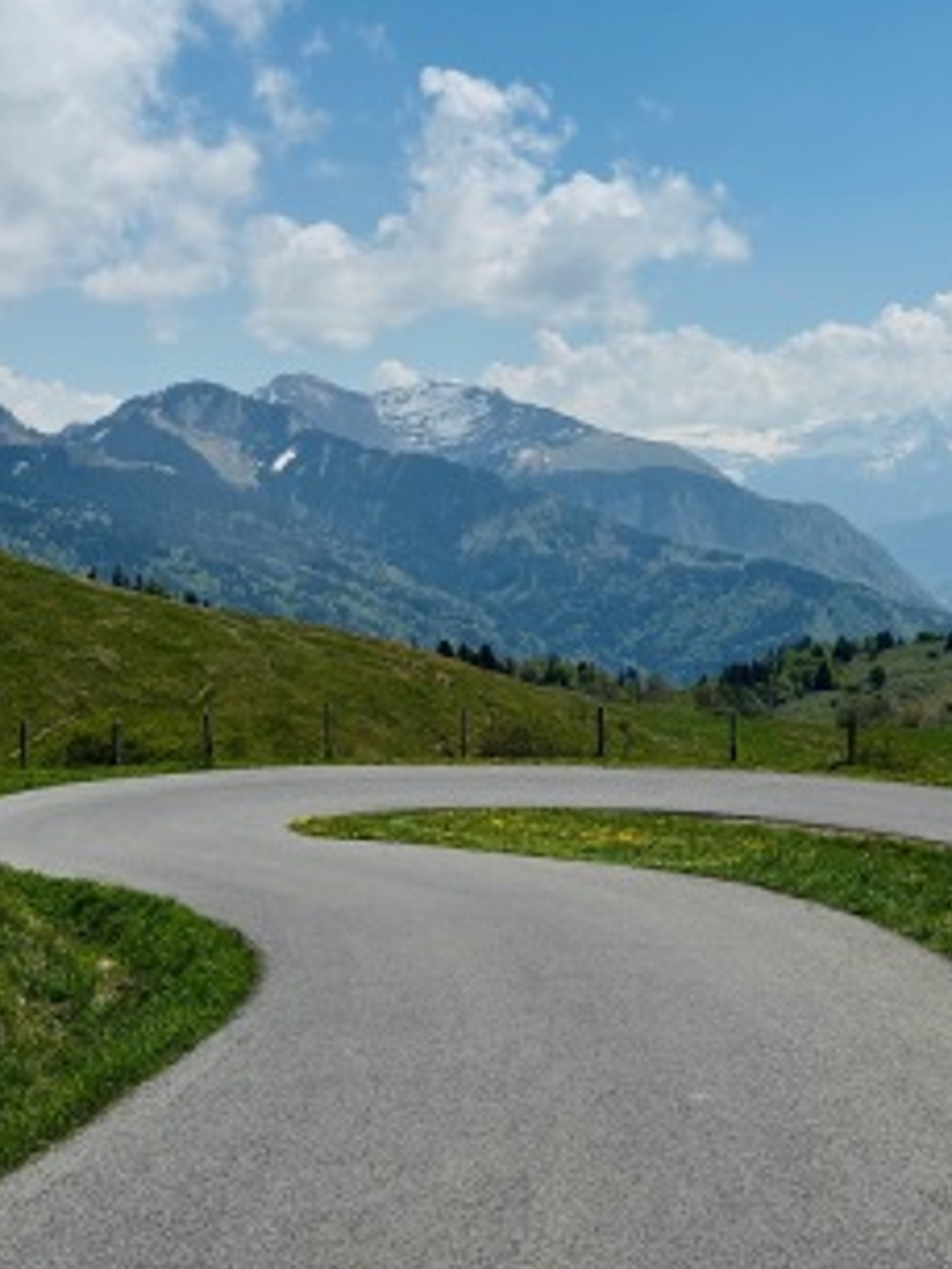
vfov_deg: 30.7
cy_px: 591
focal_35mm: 63
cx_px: 603
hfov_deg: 23.2
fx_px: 2309
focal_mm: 6.76
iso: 64
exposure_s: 1/10526
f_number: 1.78
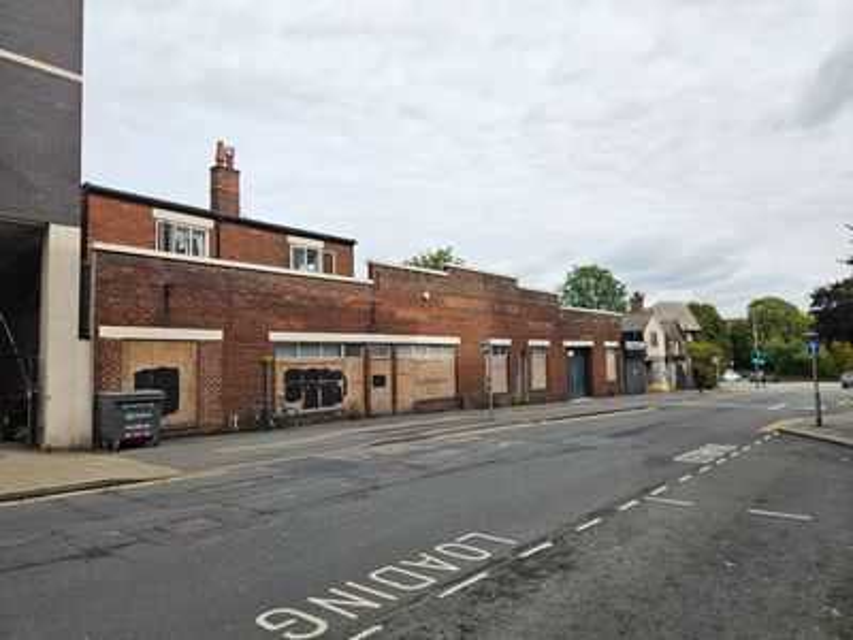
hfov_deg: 73.9
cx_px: 426
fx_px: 567
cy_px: 320
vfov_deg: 58.9
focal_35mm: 23
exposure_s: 1/1606
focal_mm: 5.4
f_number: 1.8
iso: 25
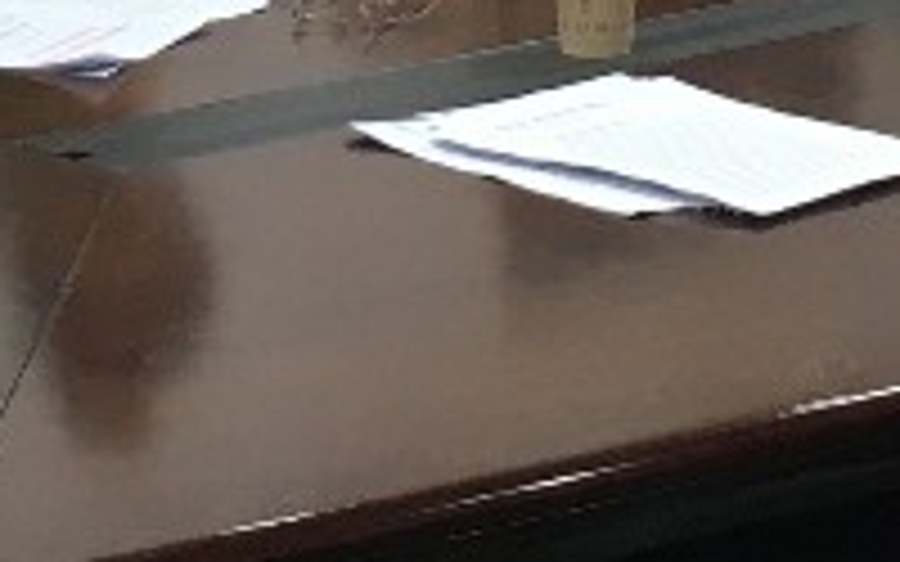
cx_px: 338
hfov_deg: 13.3
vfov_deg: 7.8
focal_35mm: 157
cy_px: -737
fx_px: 3851
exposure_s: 1/33
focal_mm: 4.15
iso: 64
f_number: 2.2
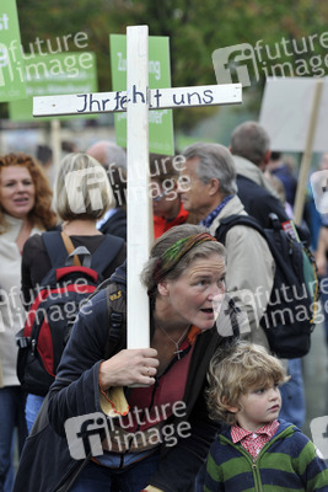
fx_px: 1843
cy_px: 246
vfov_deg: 15.2
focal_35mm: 135
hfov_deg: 10.2
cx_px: 164
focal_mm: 135
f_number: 5
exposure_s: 1/1250
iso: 640
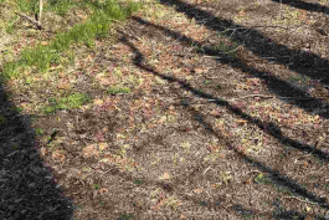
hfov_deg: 28.9
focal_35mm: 68
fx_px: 622
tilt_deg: -6.0
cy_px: -53
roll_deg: +0.1
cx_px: 268
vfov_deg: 18.8
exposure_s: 1/1381
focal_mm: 5.96
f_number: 1.6
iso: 50
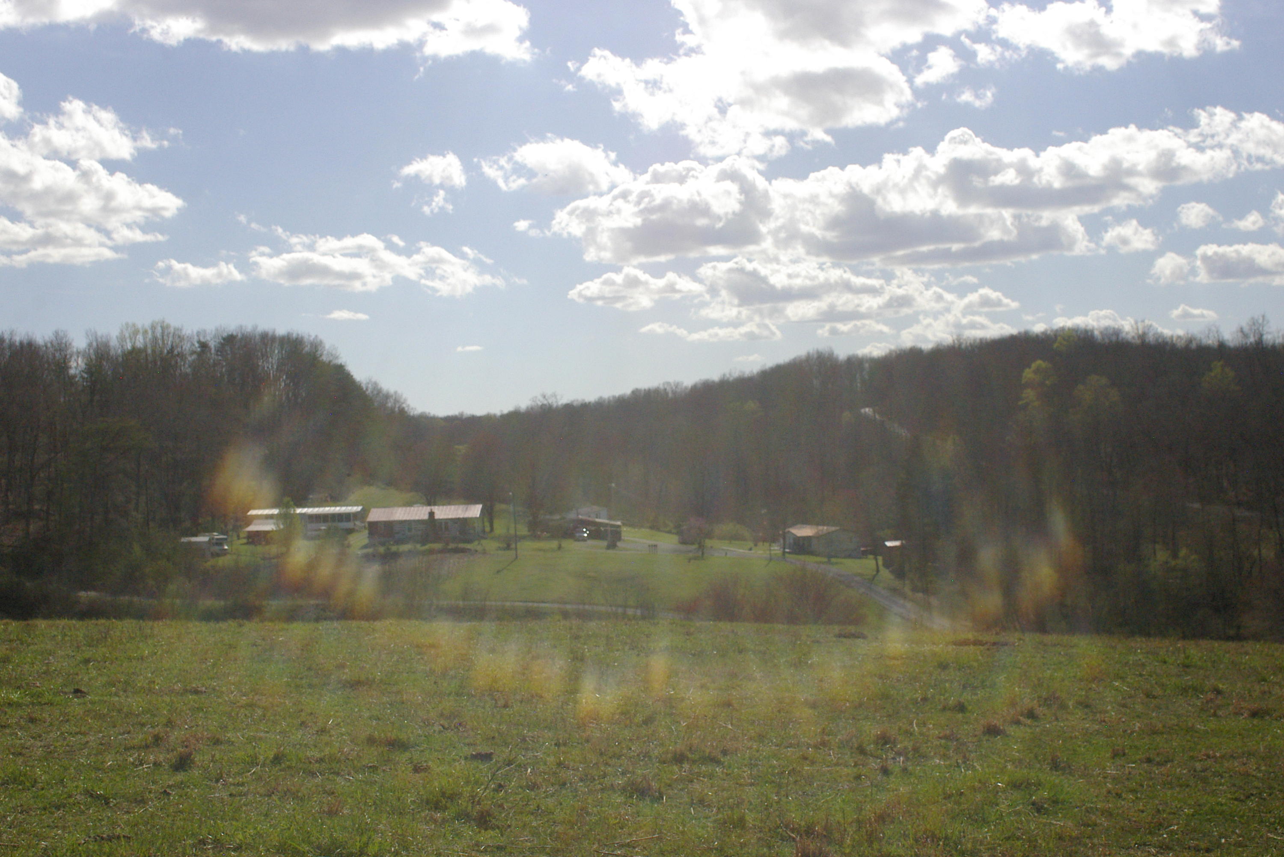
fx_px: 1498
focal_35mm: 42
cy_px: 428
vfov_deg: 31.9
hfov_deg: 46.4
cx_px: 642
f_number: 8
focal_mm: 28
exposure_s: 1/4000
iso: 1600
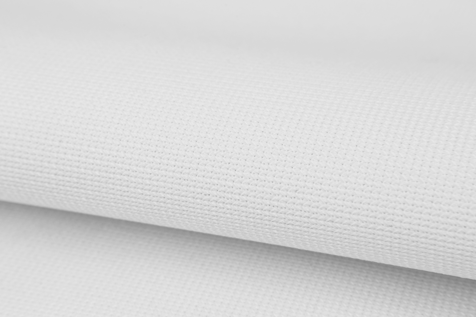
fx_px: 754
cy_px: 158
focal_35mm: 57
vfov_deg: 23.8
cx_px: 238
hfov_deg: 35.1
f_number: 20
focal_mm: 38
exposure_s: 1/5
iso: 100
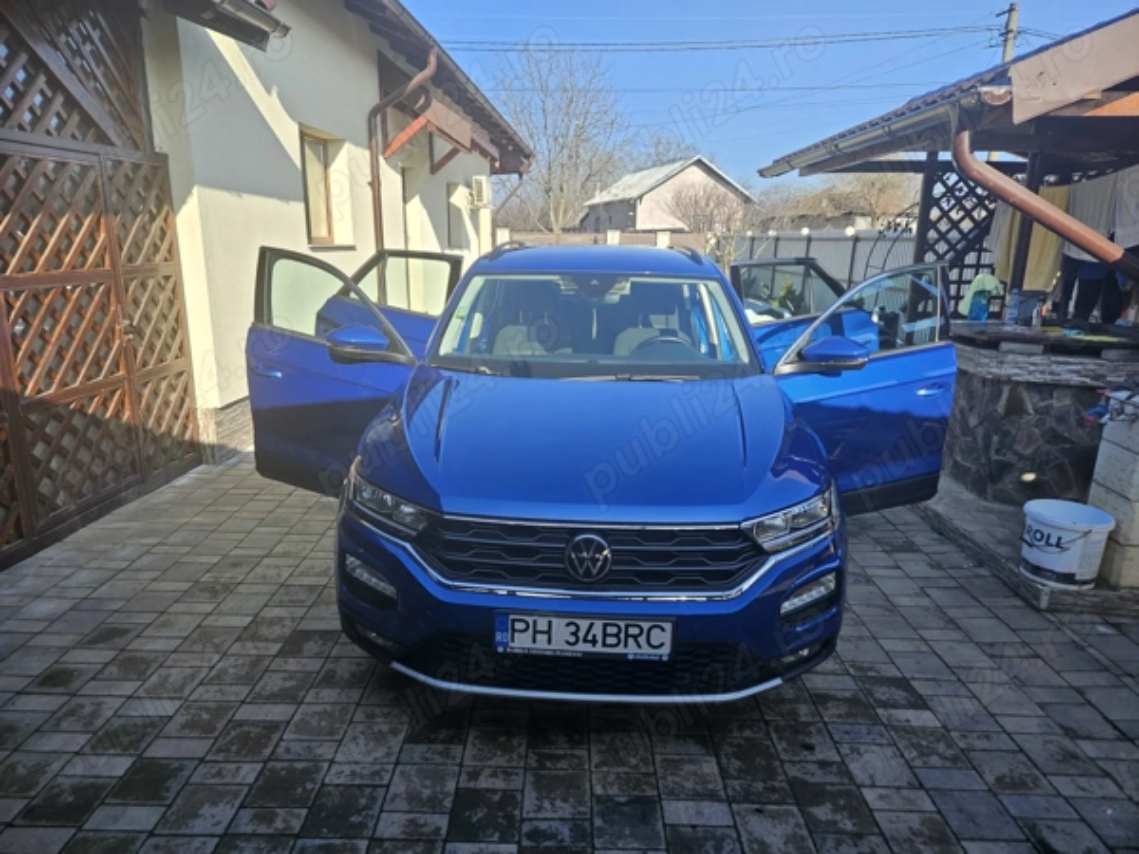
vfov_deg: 58.9
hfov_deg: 73.9
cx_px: 570
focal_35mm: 23
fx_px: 757
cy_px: 427
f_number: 1.8
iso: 25
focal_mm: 5.4
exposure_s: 1/636
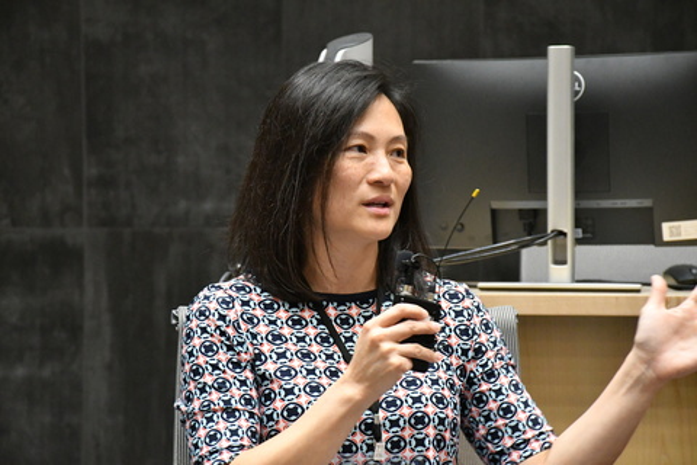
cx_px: 348
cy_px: 232
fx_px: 3252
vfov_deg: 8.2
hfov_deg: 12.2
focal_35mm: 168
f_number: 7.1
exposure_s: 1/125
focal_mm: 112
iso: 8000
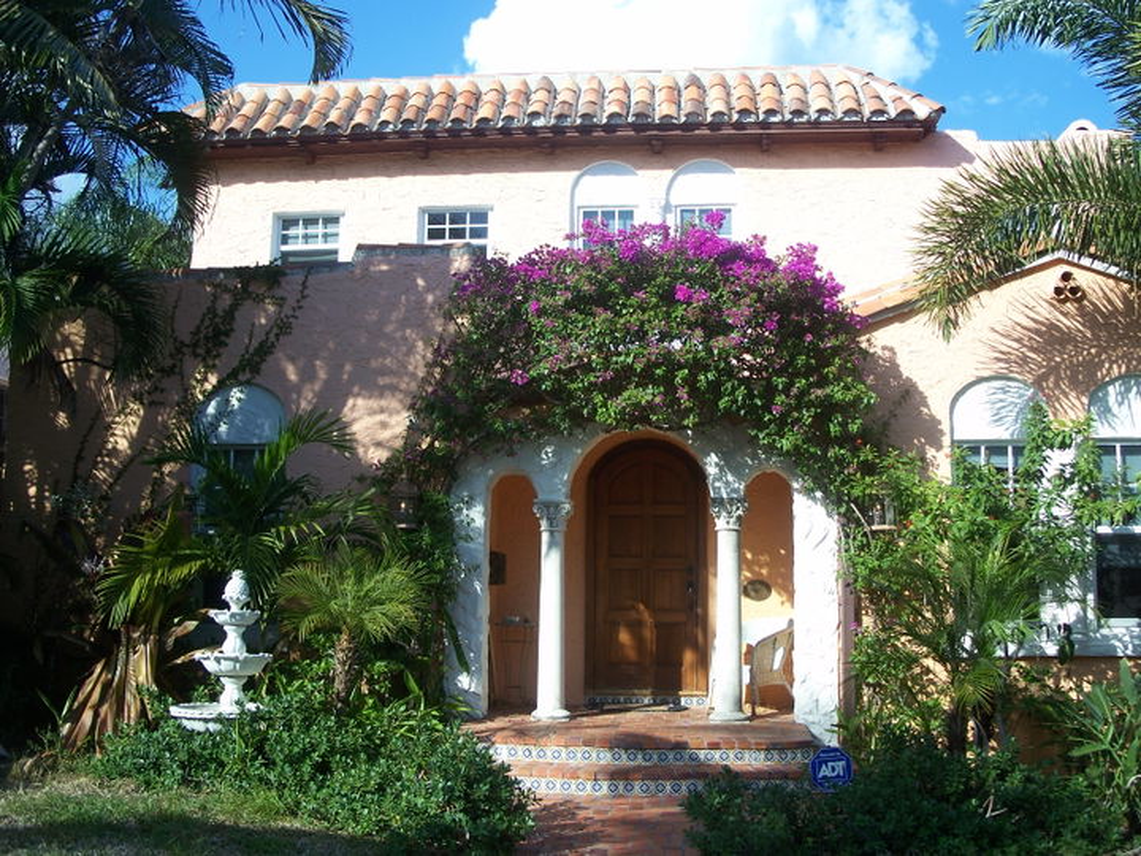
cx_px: 570
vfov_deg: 38.7
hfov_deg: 50.1
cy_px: 428
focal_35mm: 37
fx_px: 1220
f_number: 2.8
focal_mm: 7.8
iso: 64
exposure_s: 1/500
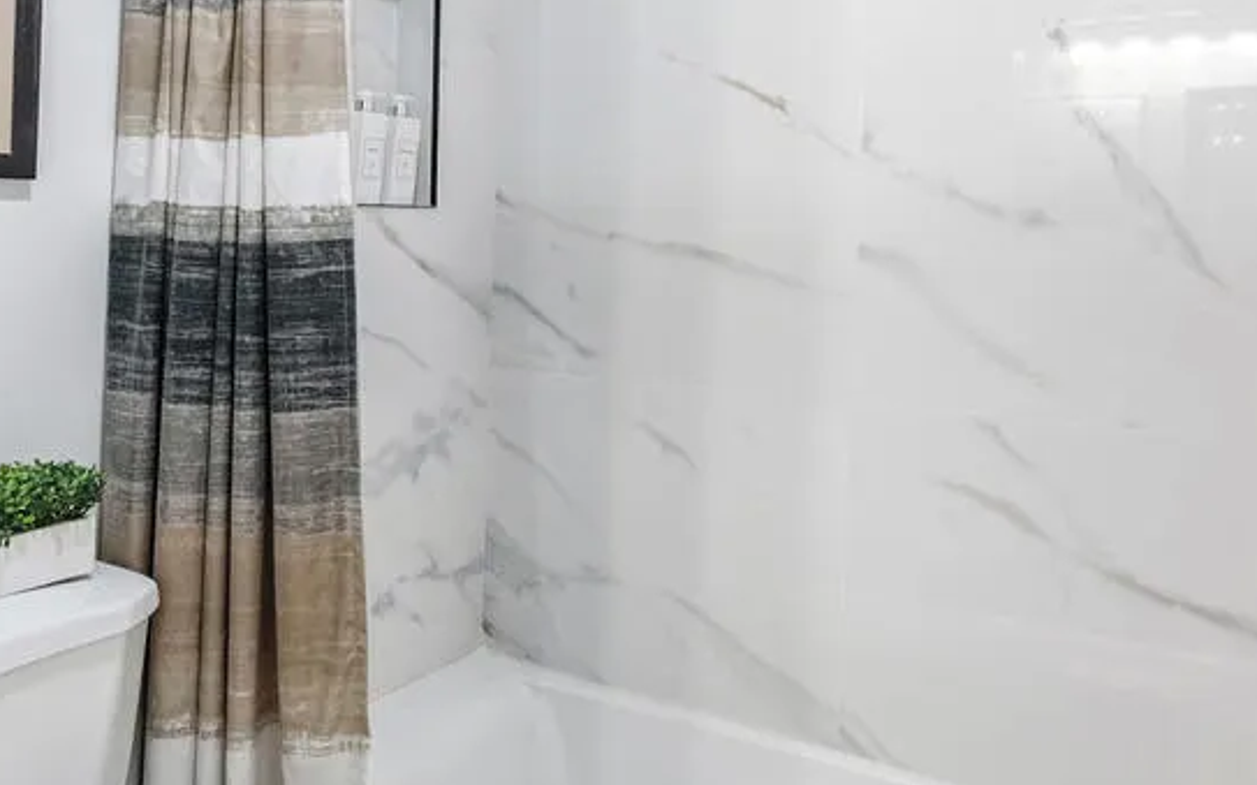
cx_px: 477
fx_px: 959
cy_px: 371
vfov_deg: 44.5
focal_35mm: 28
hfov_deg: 65.6
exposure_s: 1/40
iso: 3200
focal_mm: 7
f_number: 4
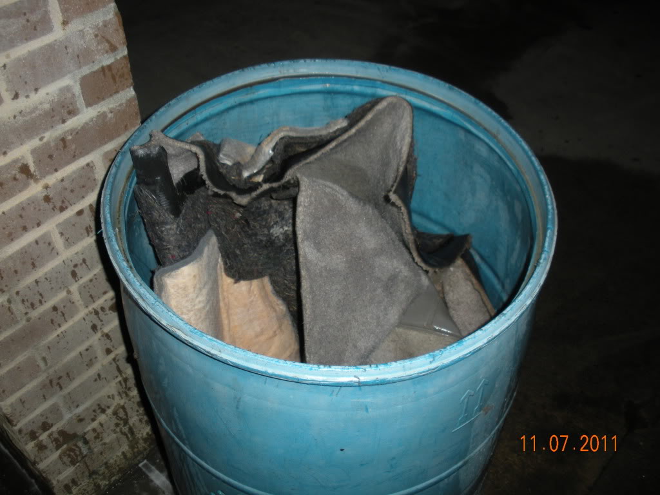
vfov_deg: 39.7
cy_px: 248
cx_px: 330
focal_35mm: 36
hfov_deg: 51.4
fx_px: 686
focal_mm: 6.3
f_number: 3.5
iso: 101
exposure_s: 1/60
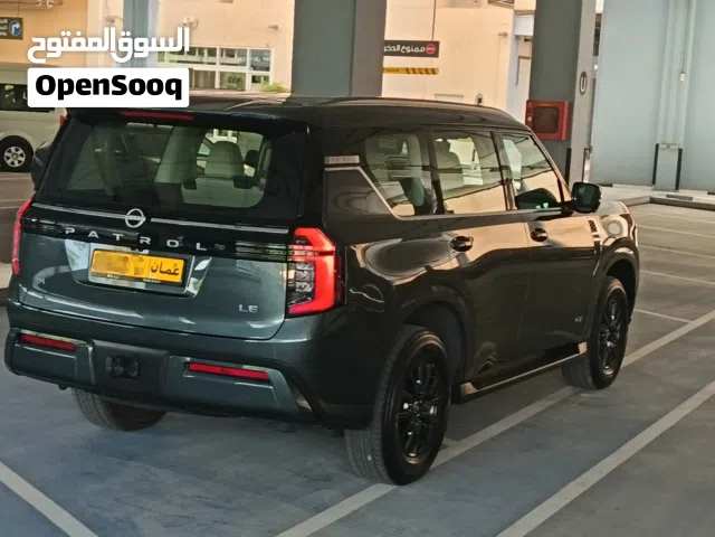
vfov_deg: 22.3
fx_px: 1363
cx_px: 358
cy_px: 268
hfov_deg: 29.4
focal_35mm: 66
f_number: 1.75
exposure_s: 1/50
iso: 345
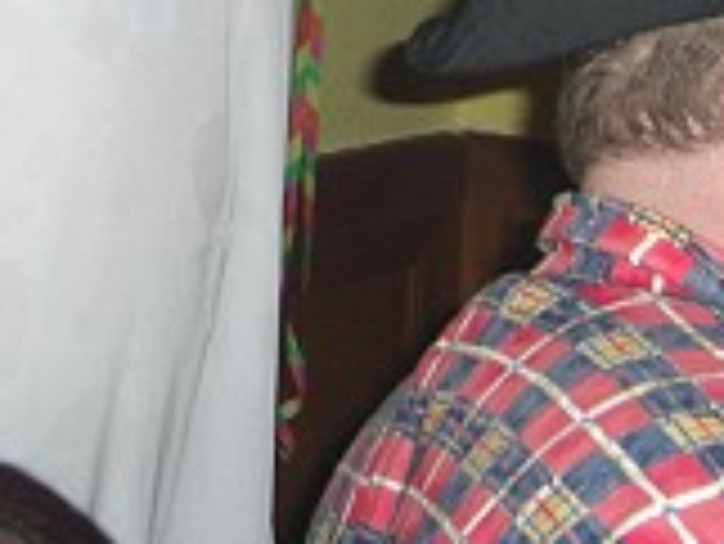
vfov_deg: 9.9
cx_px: -164
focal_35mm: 143
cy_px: -382
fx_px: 2993
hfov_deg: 13.4
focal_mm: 7.9
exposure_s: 1/60
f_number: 2.8
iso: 200
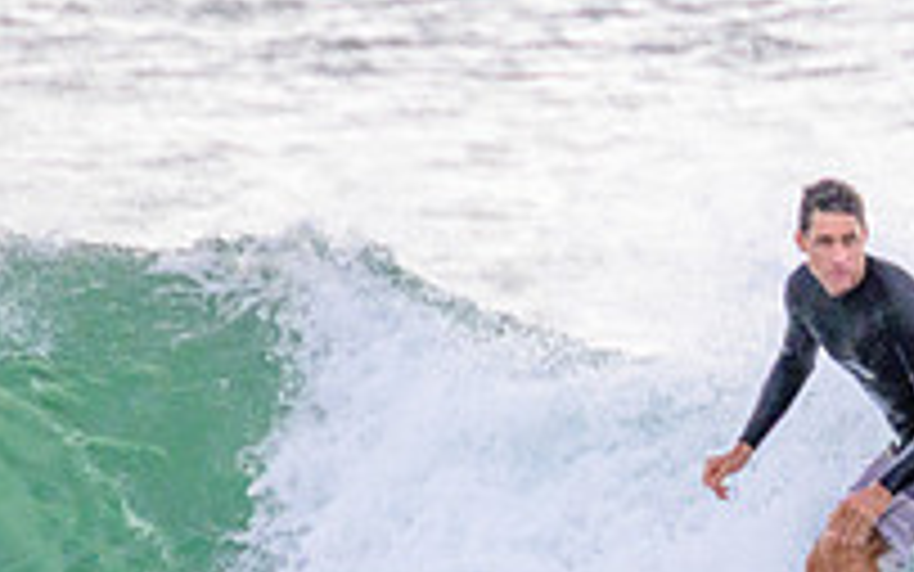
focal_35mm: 2821
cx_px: 1074
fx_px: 70289
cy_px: 530
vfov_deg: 0.5
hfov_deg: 0.7
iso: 800
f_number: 11
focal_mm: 800
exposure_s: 1/2000
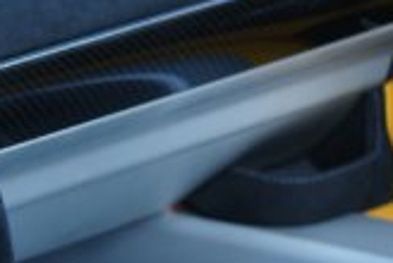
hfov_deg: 6.9
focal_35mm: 292
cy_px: 140
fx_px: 3193
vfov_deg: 4.7
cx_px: -206
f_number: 2.5
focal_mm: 50
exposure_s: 1/400
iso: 250
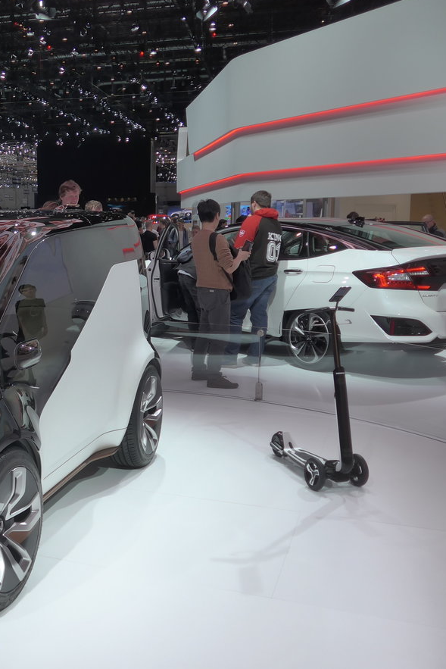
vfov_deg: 47.4
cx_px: 13
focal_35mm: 41
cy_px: 330
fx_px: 762
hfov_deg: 30.6
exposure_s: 1/500
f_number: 2
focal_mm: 6
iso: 160
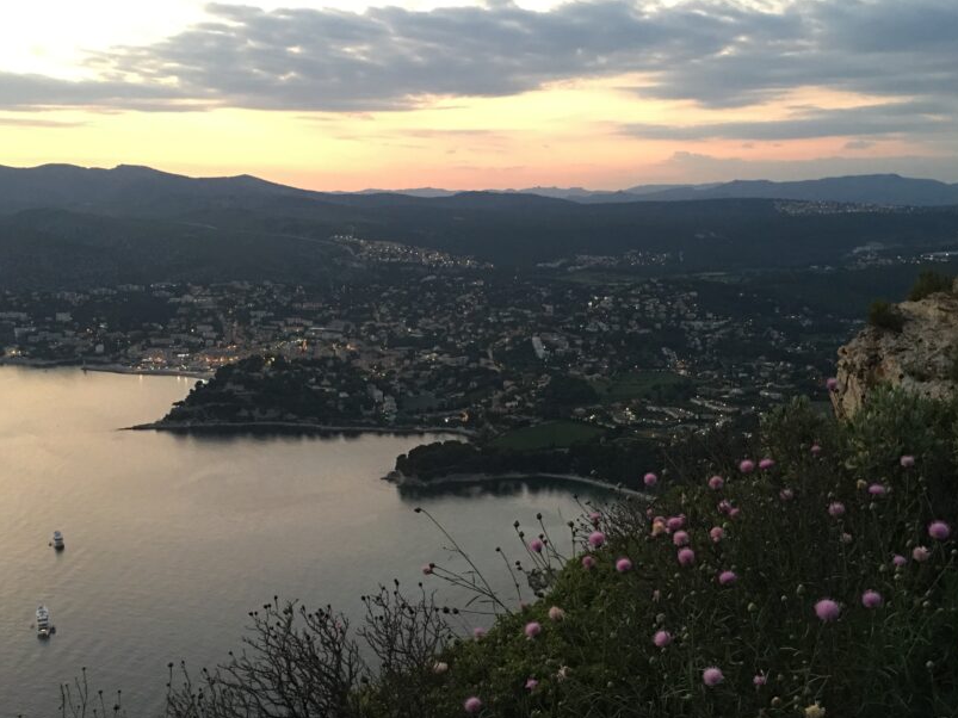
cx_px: 494
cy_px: 456
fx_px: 1024
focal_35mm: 37
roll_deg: -0.8
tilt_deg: -12.8
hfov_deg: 50.1
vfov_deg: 38.4
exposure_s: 1/8
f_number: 2.2
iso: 100
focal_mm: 4.15
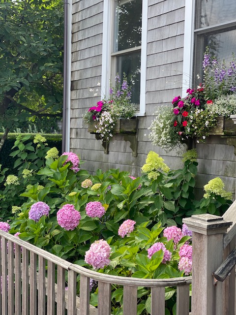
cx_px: 118
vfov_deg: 36.8
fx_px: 473
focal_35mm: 52
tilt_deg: -2.3
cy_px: 158
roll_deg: -2.2
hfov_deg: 28.0
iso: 20
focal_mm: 6
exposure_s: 1/313
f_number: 2
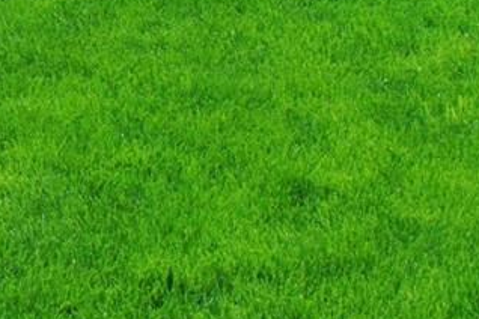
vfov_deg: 7.6
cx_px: -178
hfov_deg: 11.7
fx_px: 2262
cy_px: -400
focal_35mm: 170
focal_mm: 24
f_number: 10
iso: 400
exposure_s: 1/400
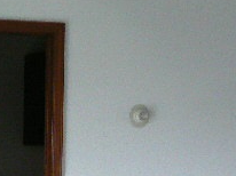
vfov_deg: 12.6
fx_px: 763
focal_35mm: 112
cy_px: 250
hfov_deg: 16.3
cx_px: -103
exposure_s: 1/20
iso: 200
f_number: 2.8
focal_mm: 6
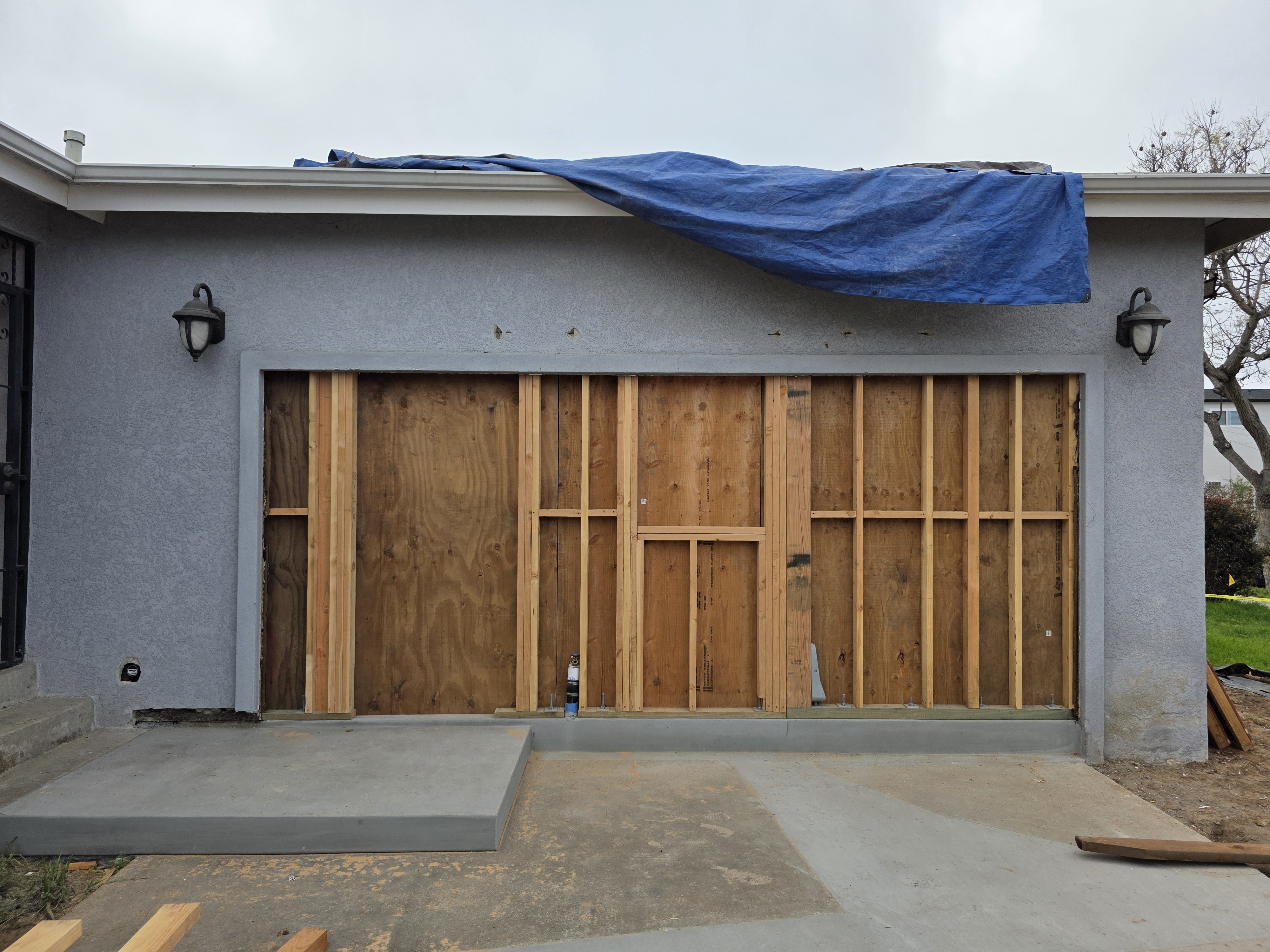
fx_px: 844
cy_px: 476
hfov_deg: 73.9
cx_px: 635
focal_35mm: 23
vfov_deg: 58.9
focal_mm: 6.3
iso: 80
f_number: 1.7
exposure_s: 1/4766
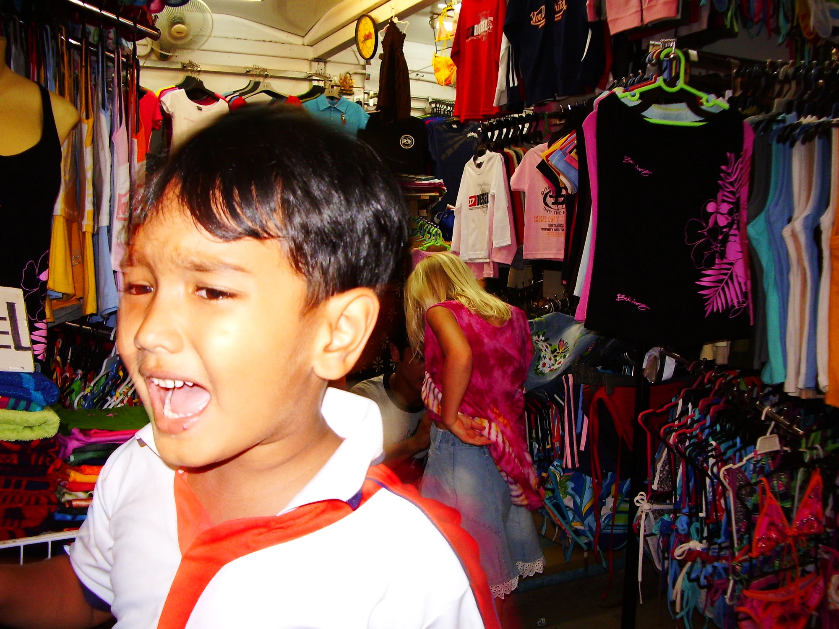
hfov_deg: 52.6
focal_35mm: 35
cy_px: 314
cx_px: 420
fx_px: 848
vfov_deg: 40.7
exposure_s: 1/40
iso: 160
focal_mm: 5.8
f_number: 2.6
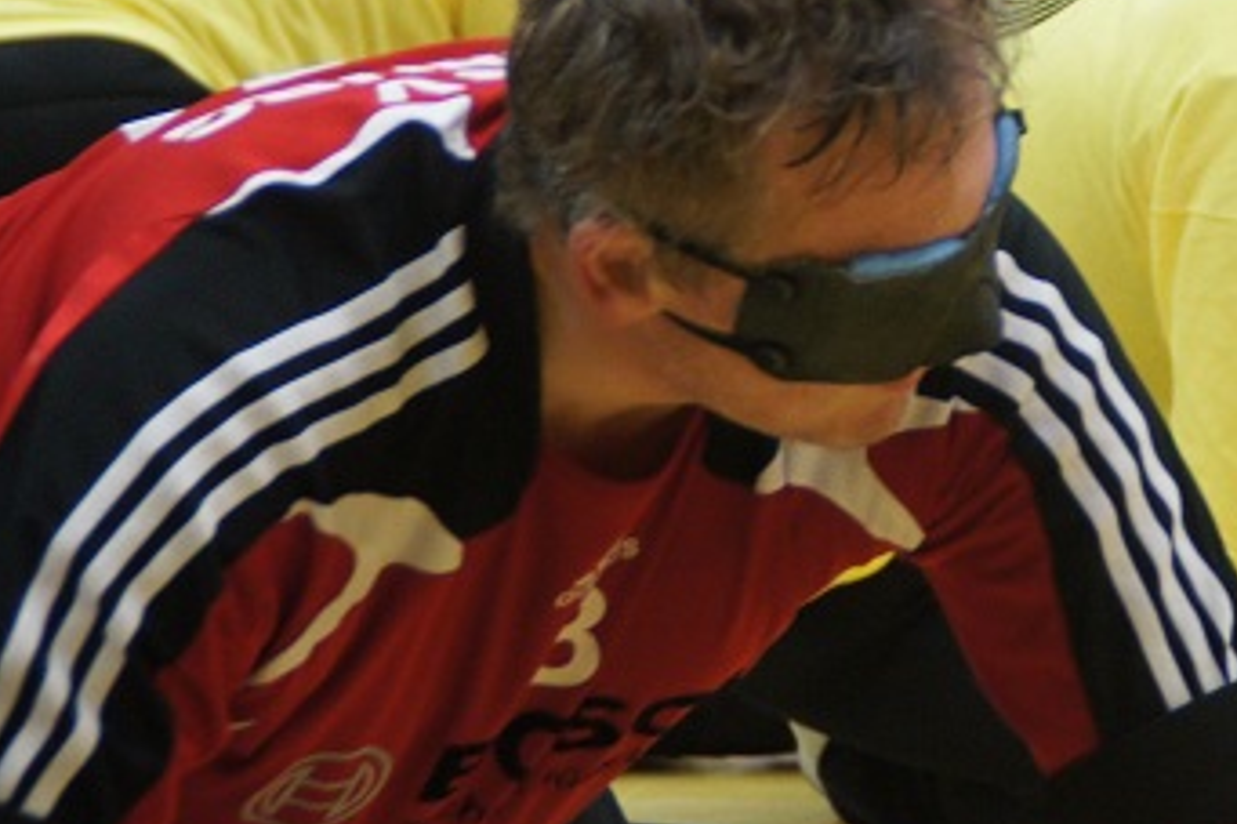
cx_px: 1092
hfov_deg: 4.9
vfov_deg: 3.3
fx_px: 14493
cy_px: 44
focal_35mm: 422
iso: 1600
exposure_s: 1/40
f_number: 5.6
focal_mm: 120
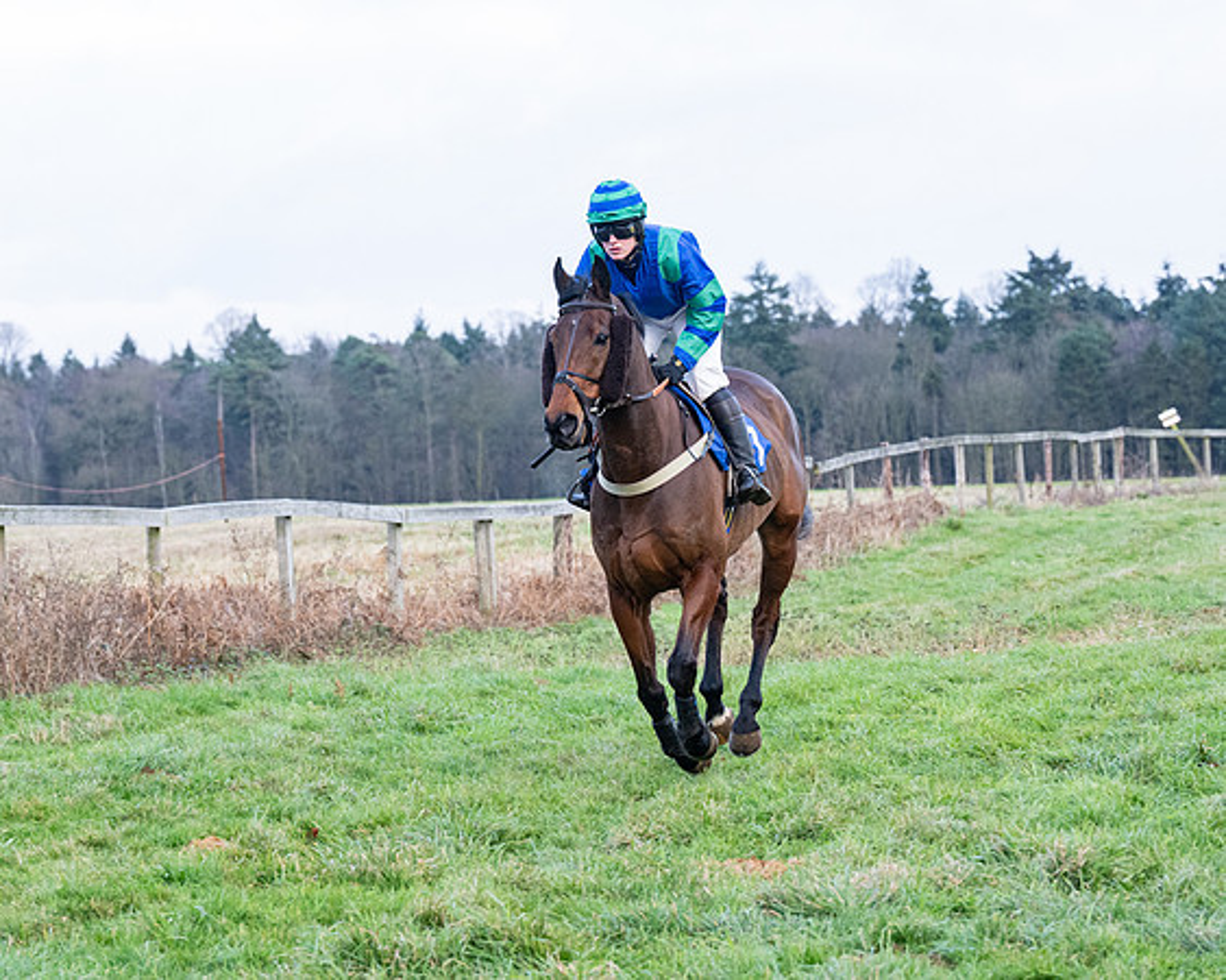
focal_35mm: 132
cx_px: 613
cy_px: 490
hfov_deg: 14.6
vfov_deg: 11.7
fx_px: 4782
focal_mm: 78
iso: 1000
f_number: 4
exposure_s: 1/400
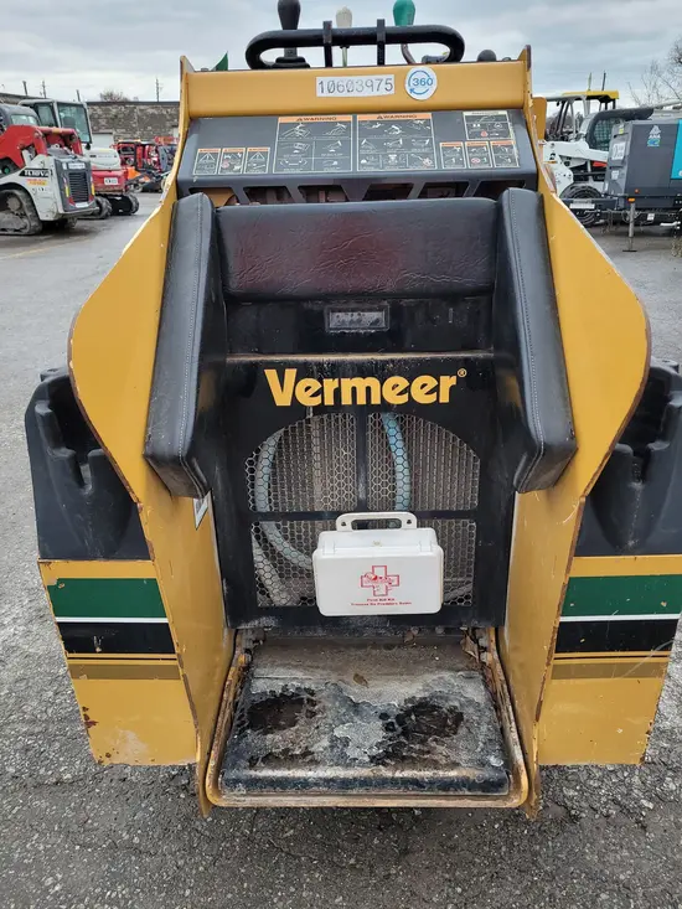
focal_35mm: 26
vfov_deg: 67.3
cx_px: 341
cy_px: 454
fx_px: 683
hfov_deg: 53.1
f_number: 1.8
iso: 125
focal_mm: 5.4
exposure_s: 1/120
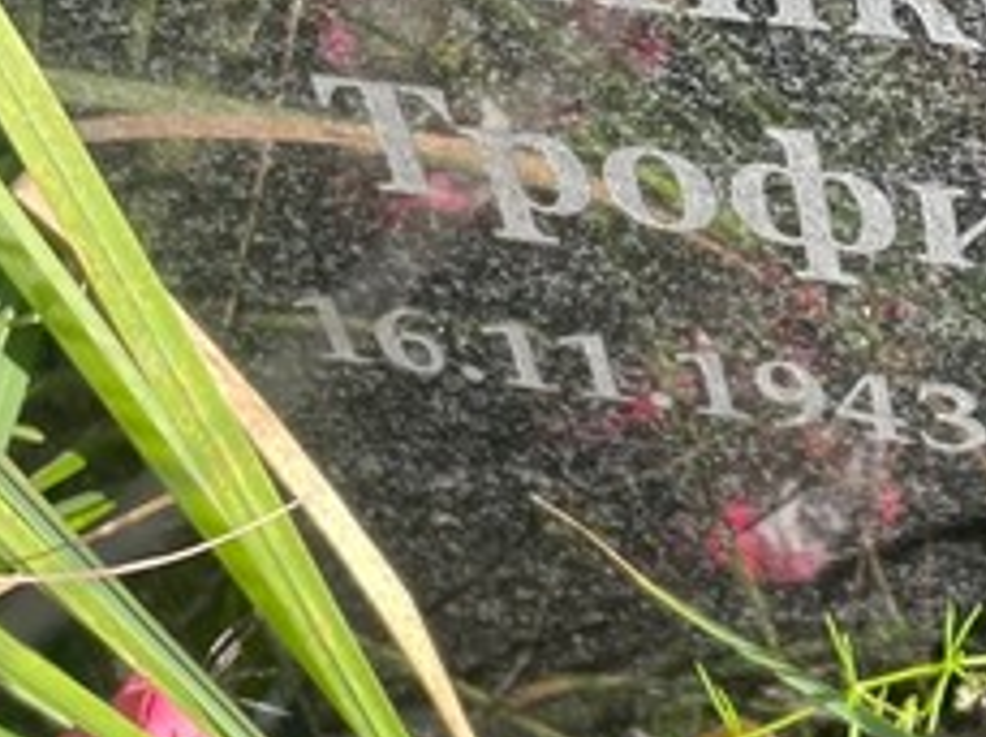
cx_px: 1020
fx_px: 2588
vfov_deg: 16.0
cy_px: 95
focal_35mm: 91
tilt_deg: -45.7
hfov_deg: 20.8
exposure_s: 1/535
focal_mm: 4.2
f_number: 1.6
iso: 32
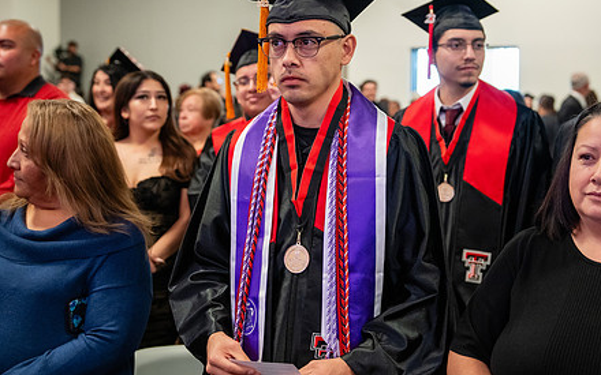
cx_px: 311
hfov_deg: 30.6
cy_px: 133
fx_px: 1097
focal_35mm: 67
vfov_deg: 19.4
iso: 2500
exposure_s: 1/160
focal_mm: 43
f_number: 2.8
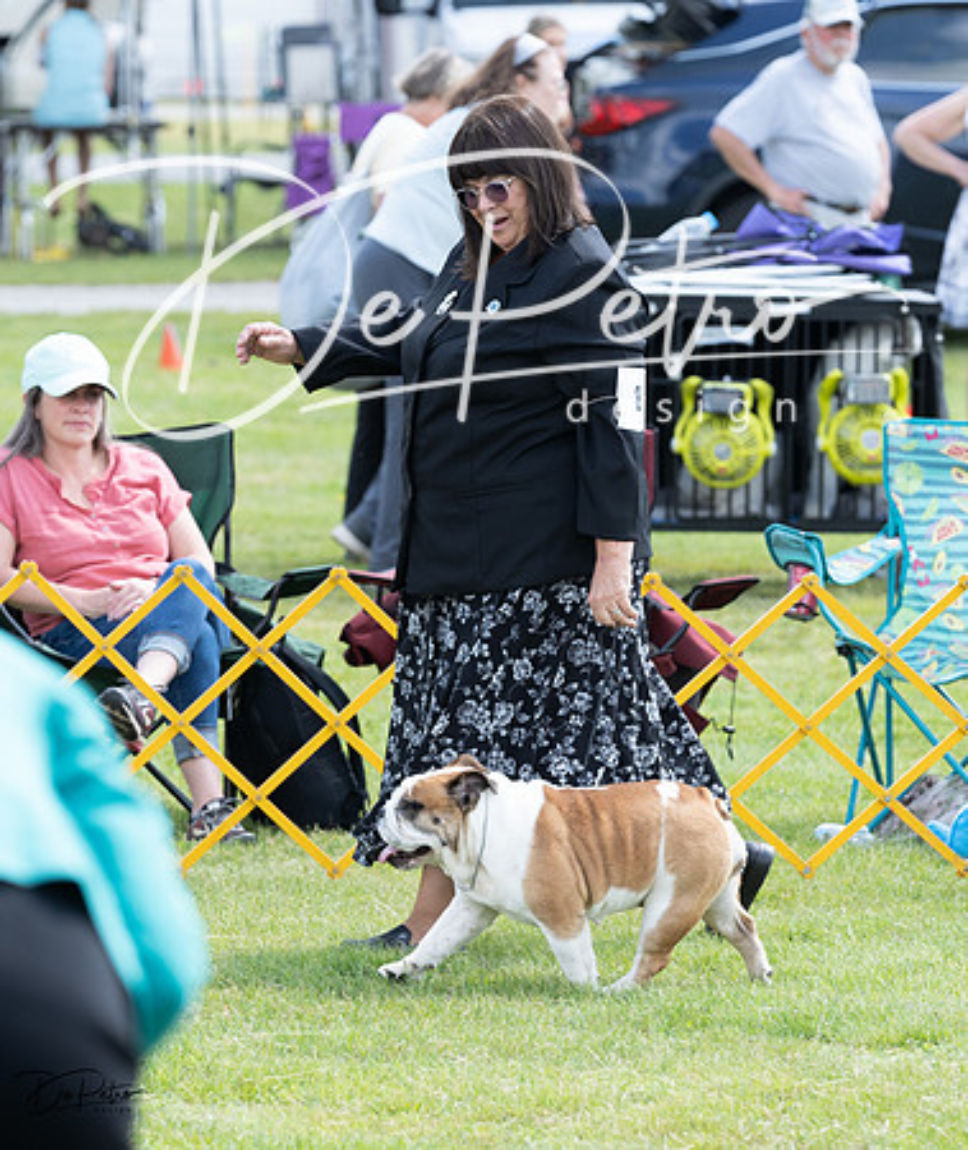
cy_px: 623
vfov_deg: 7.8
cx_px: 472
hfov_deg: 6.6
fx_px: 8407
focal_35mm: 242
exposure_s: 1/1000
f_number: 5
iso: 800
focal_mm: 162
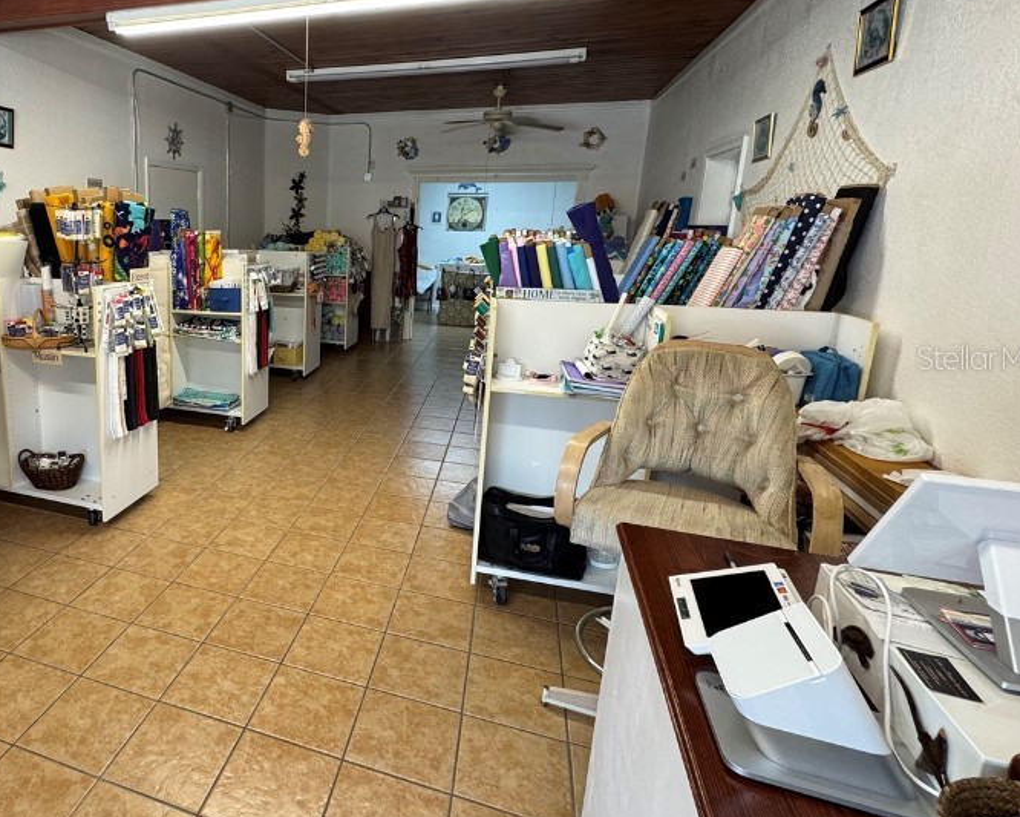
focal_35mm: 21
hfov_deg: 73.1
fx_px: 634
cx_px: 277
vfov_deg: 65.3
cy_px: 357
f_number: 2.2
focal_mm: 2.22
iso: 125
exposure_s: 1/64
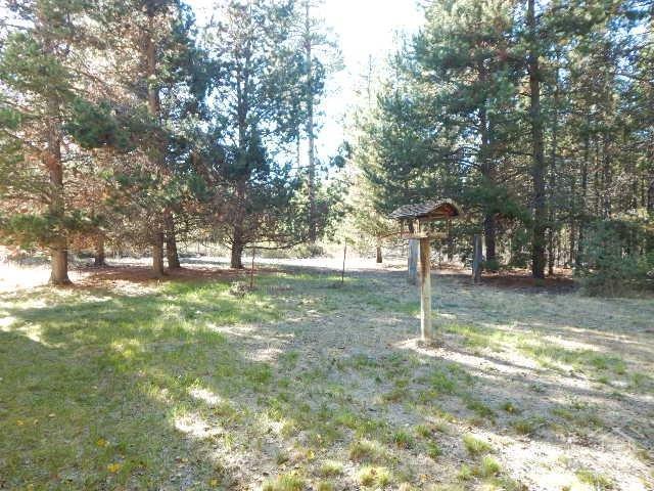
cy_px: 246
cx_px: 327
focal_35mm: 22
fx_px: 416
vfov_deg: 61.1
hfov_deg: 76.4
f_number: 3
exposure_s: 1/100
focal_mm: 4
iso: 125
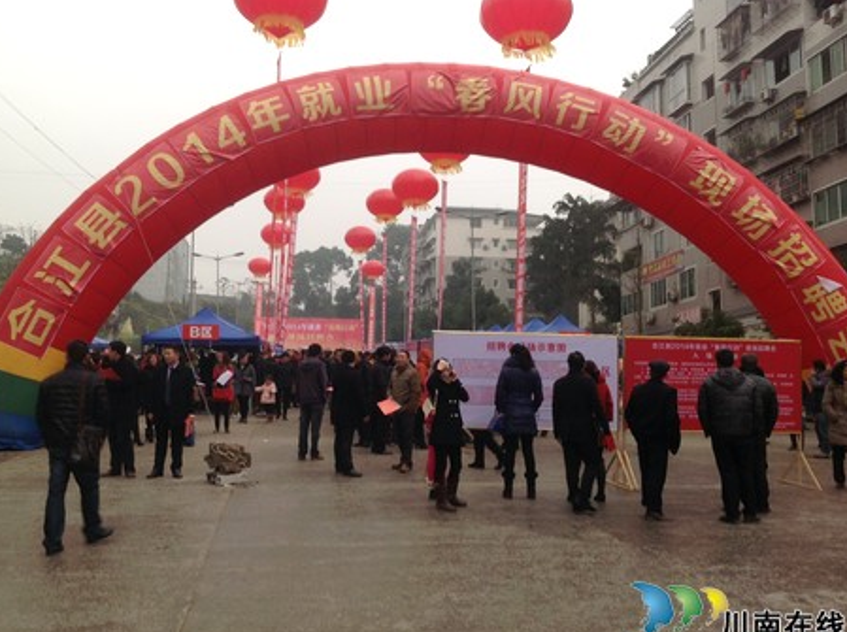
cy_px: 314
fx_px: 952
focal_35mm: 39
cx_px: 398
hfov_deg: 47.9
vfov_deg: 36.7
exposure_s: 1/30
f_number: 2.4
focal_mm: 4.28
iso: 64
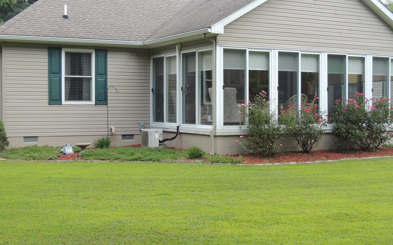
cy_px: 118
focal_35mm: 55
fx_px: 589
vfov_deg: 23.5
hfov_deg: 36.9
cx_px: 202
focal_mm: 8.9
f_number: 3.6
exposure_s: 1/125
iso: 100
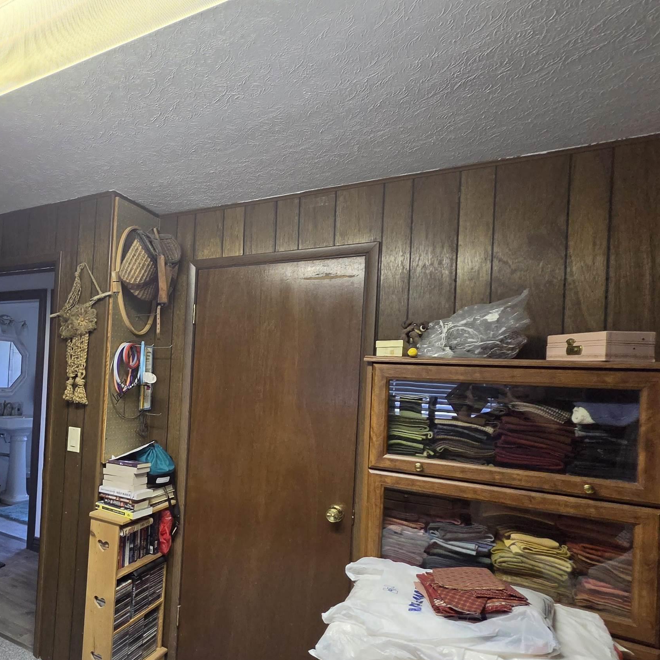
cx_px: 128
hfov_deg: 65.4
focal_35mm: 21
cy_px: 370
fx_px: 453
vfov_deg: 71.9
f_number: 2.2
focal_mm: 2.2
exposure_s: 1/60
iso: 320
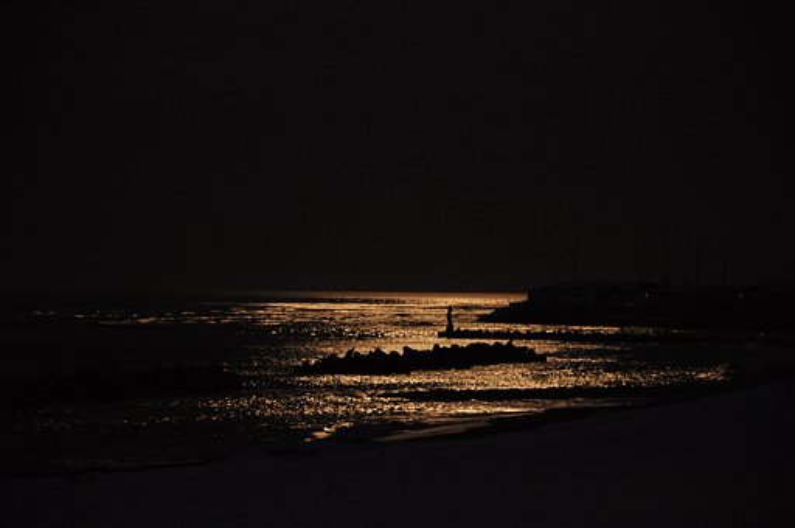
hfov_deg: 13.1
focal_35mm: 158
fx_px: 3474
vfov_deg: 8.7
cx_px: 398
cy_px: 264
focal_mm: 105
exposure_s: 1/8
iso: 1000
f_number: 5.6
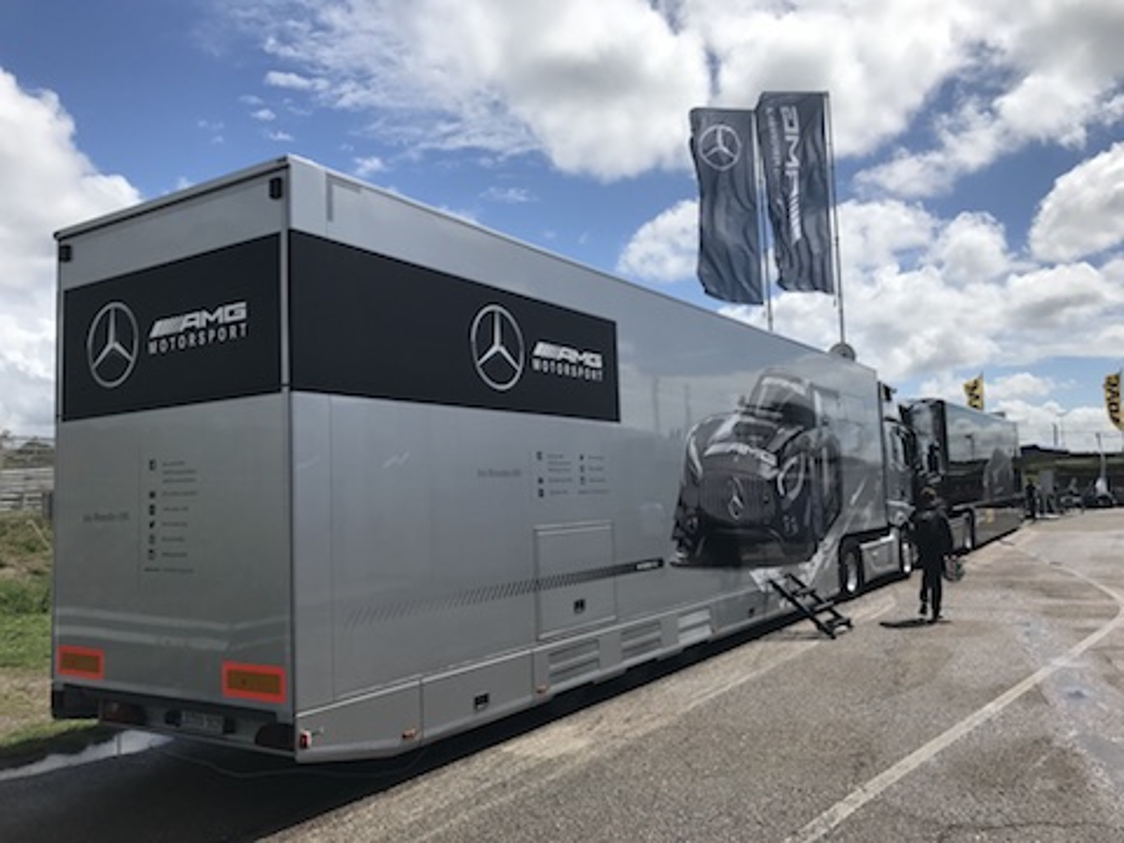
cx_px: 562
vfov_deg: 49.7
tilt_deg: +4.3
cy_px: 422
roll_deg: +0.7
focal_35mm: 28
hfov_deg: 63.4
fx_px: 909
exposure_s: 1/5051
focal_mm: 3.99
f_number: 1.8
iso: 20
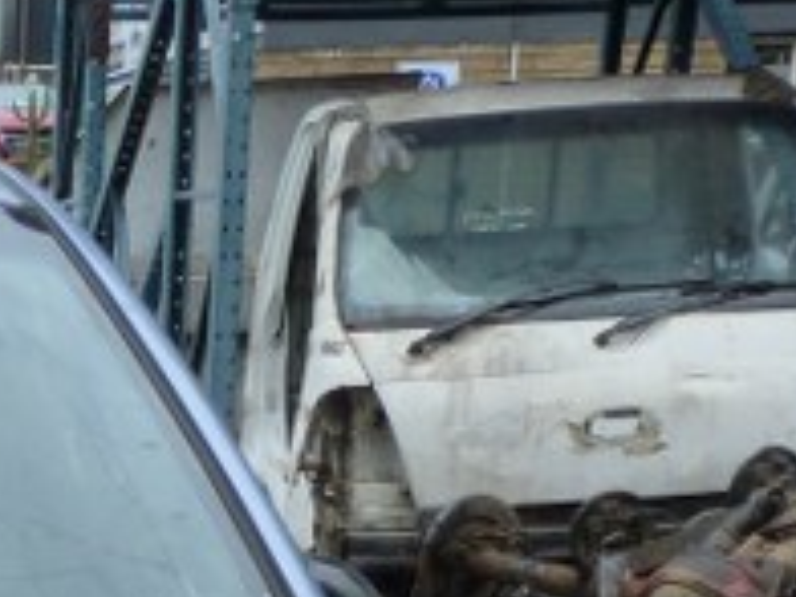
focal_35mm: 102
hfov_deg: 17.4
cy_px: 1190
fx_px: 2346
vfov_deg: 12.7
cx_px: -390
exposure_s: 1/250
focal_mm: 4.5
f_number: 5.6
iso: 125
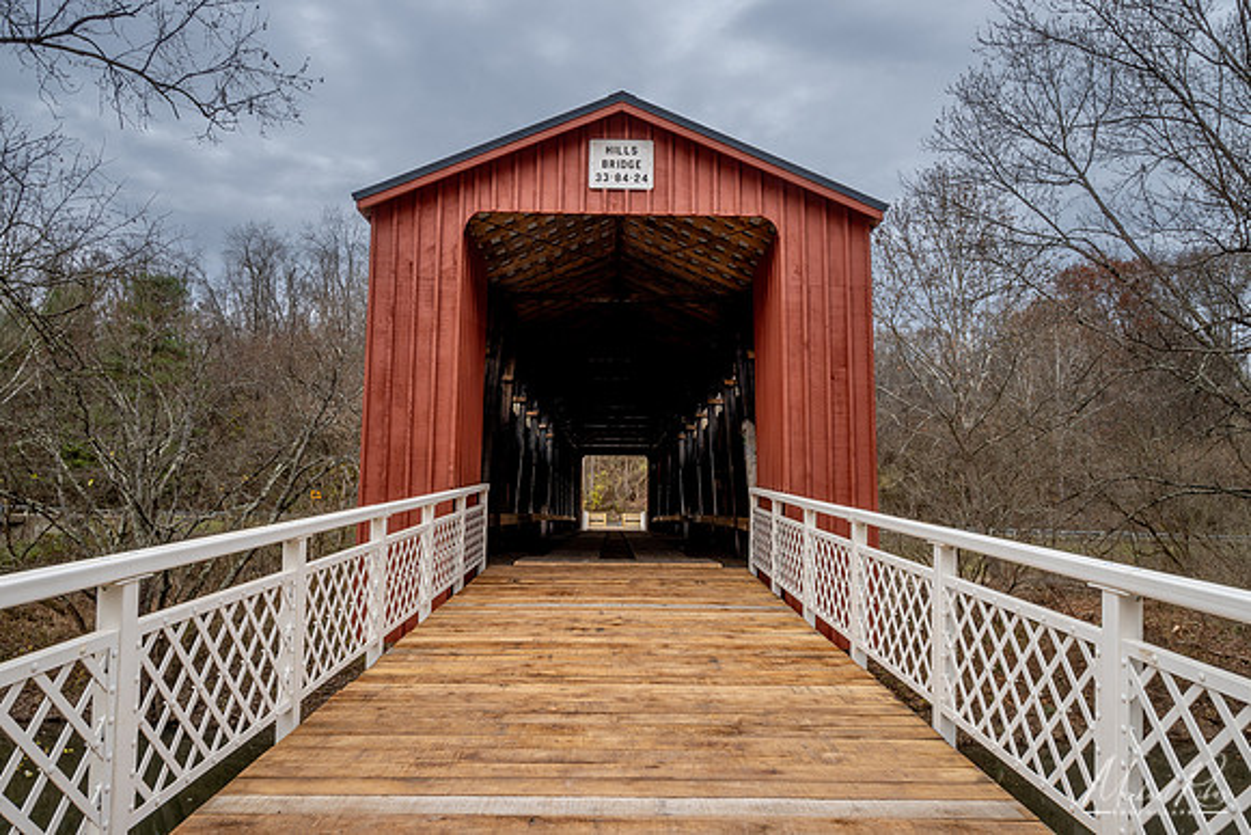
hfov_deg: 73.7
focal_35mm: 24
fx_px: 834
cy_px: 418
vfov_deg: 53.2
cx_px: 626
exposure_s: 1/50
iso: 100
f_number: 11
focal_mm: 16
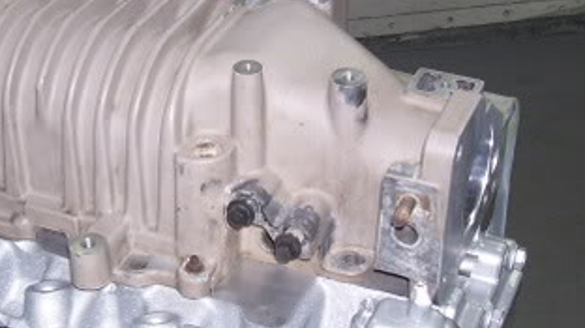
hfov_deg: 27.8
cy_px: 180
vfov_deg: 15.9
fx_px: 1178
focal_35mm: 76
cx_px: 246
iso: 80
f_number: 2.7
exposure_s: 1/60
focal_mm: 5.6
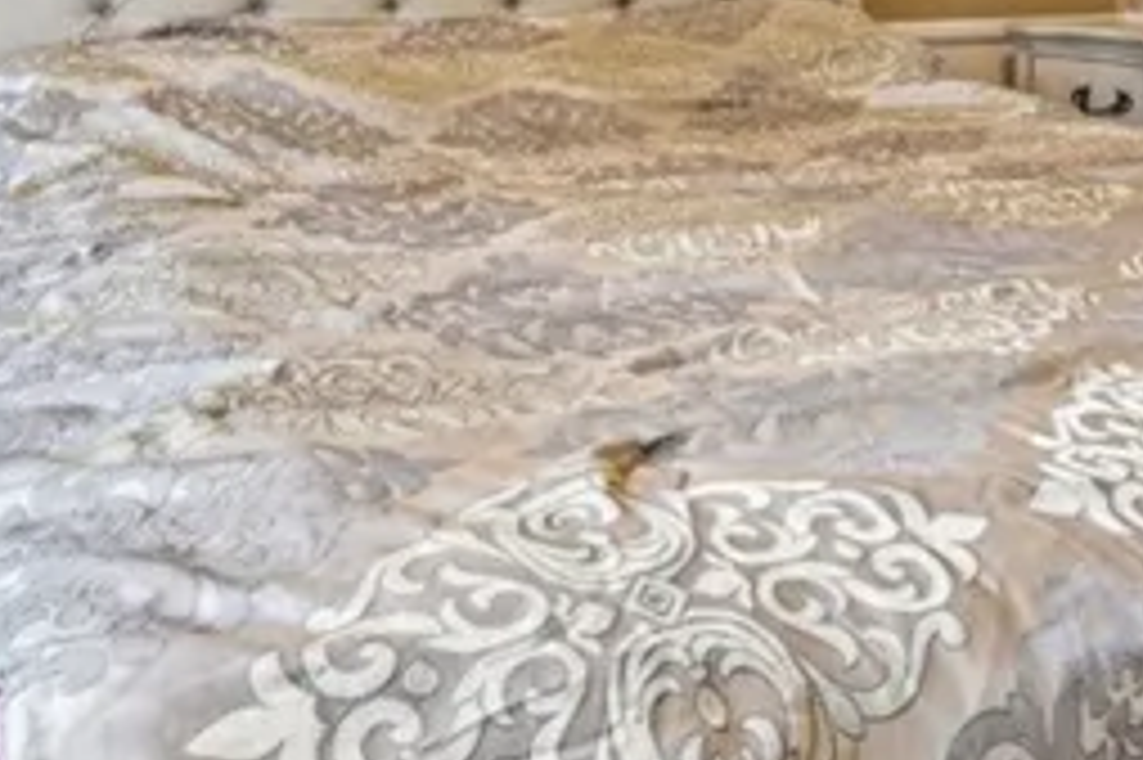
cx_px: 711
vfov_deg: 28.8
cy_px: -31
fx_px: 1364
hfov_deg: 45.1
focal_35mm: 43
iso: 250
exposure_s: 1/10
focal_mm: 13
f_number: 8
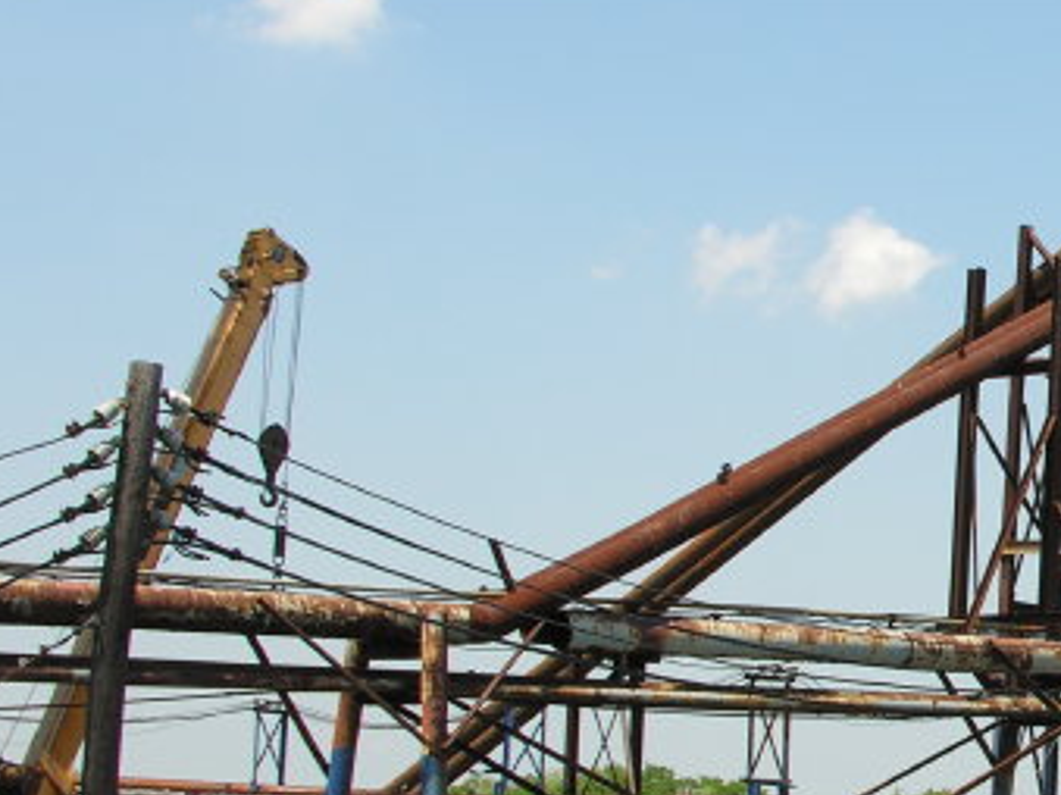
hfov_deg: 19.3
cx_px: 1268
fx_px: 2941
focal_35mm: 96
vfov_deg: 15.3
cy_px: 635
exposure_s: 1/192
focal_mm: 9.5
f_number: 6.3
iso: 50
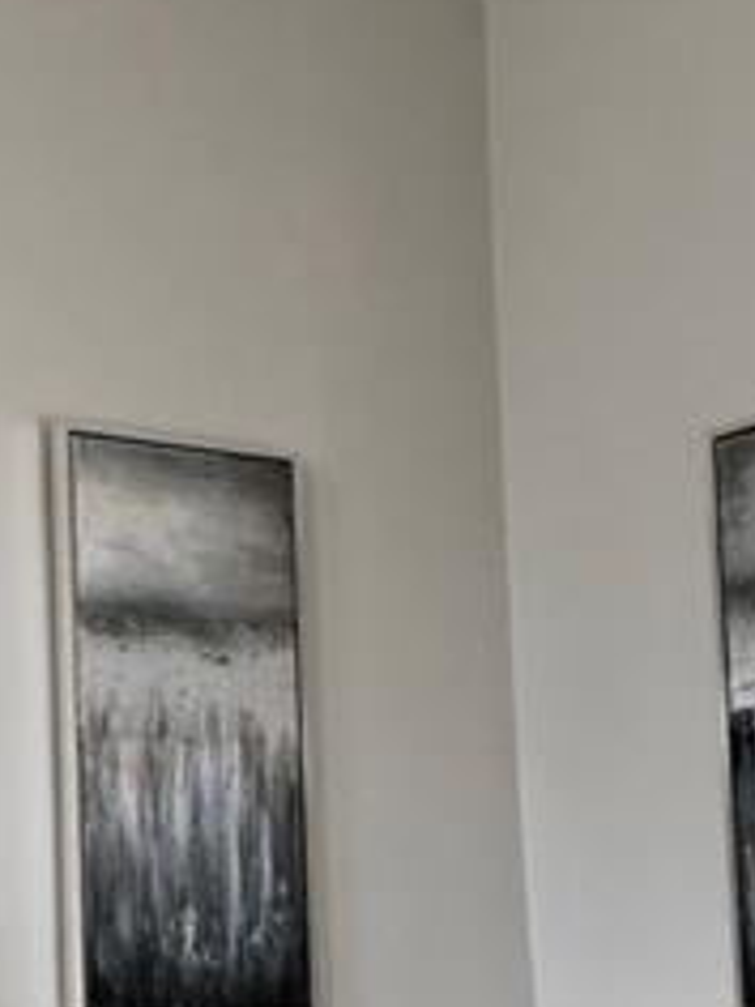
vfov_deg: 21.2
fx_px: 2646
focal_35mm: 91
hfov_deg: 15.9
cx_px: -34
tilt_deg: +5.6
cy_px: 824
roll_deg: +1.9
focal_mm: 3.99
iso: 20
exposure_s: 1/30
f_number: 1.8
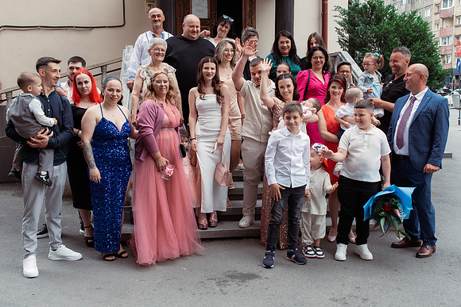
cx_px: 240
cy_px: 136
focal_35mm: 39
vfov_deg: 34.1
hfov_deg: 49.4
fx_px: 501
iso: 400
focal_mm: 35
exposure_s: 1/320
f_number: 6.3
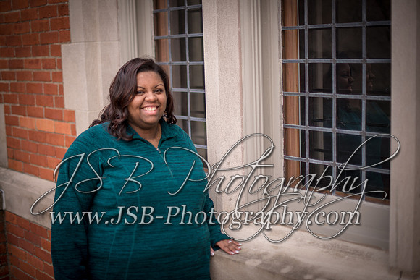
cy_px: 140
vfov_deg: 27.0
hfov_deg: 39.6
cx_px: 210
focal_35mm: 50
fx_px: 583
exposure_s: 1/160
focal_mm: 50
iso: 200
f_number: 1.4
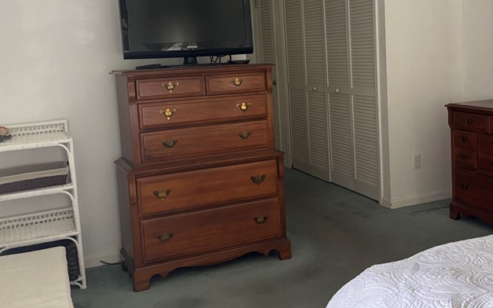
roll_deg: +2.9
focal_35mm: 45
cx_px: 323
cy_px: 104
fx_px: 605
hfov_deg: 43.8
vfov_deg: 28.4
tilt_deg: -5.5
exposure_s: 1/60
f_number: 1.6
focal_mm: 5.96
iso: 320
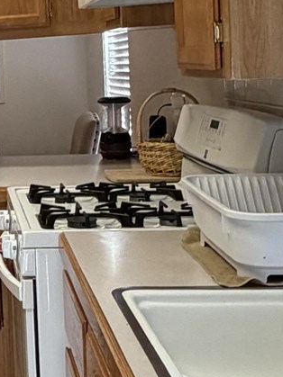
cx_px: -155
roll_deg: +2.4
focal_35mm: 77
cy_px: 85
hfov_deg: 17.1
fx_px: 840
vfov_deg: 25.0
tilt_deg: -0.5
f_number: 2.2
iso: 320
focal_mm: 2.22
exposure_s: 1/120
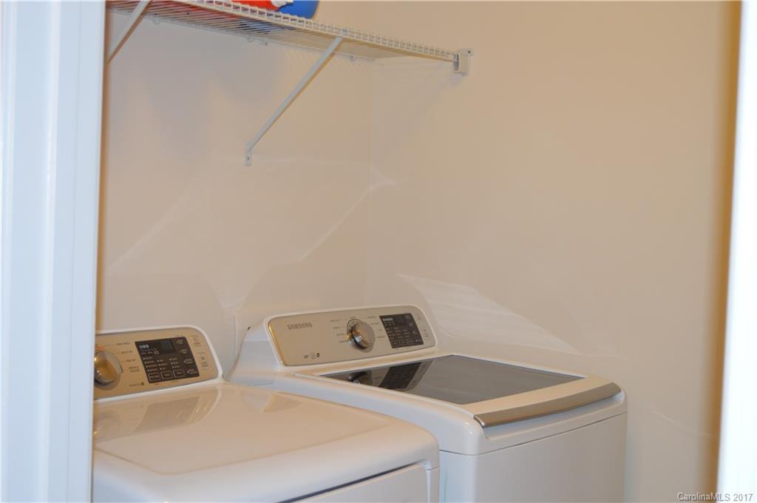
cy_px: 252
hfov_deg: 37.9
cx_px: 378
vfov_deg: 25.7
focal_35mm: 52
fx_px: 1103
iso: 560
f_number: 4.5
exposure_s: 1/60
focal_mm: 35
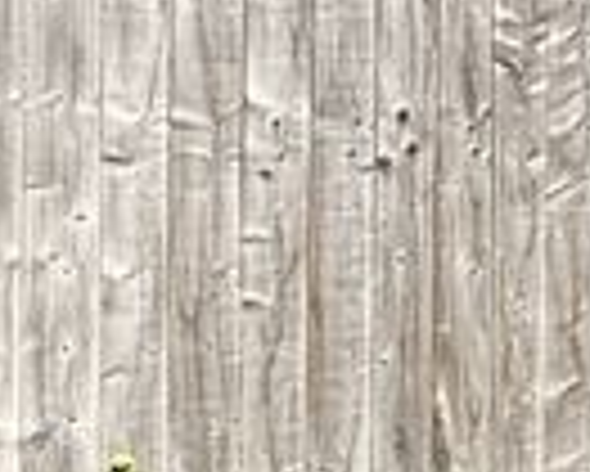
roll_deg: +0.4
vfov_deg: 14.3
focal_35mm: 107
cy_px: 58
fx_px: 1870
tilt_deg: -1.6
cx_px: 1648
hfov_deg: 11.9
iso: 50
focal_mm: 2.22
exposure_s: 1/2320
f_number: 2.2
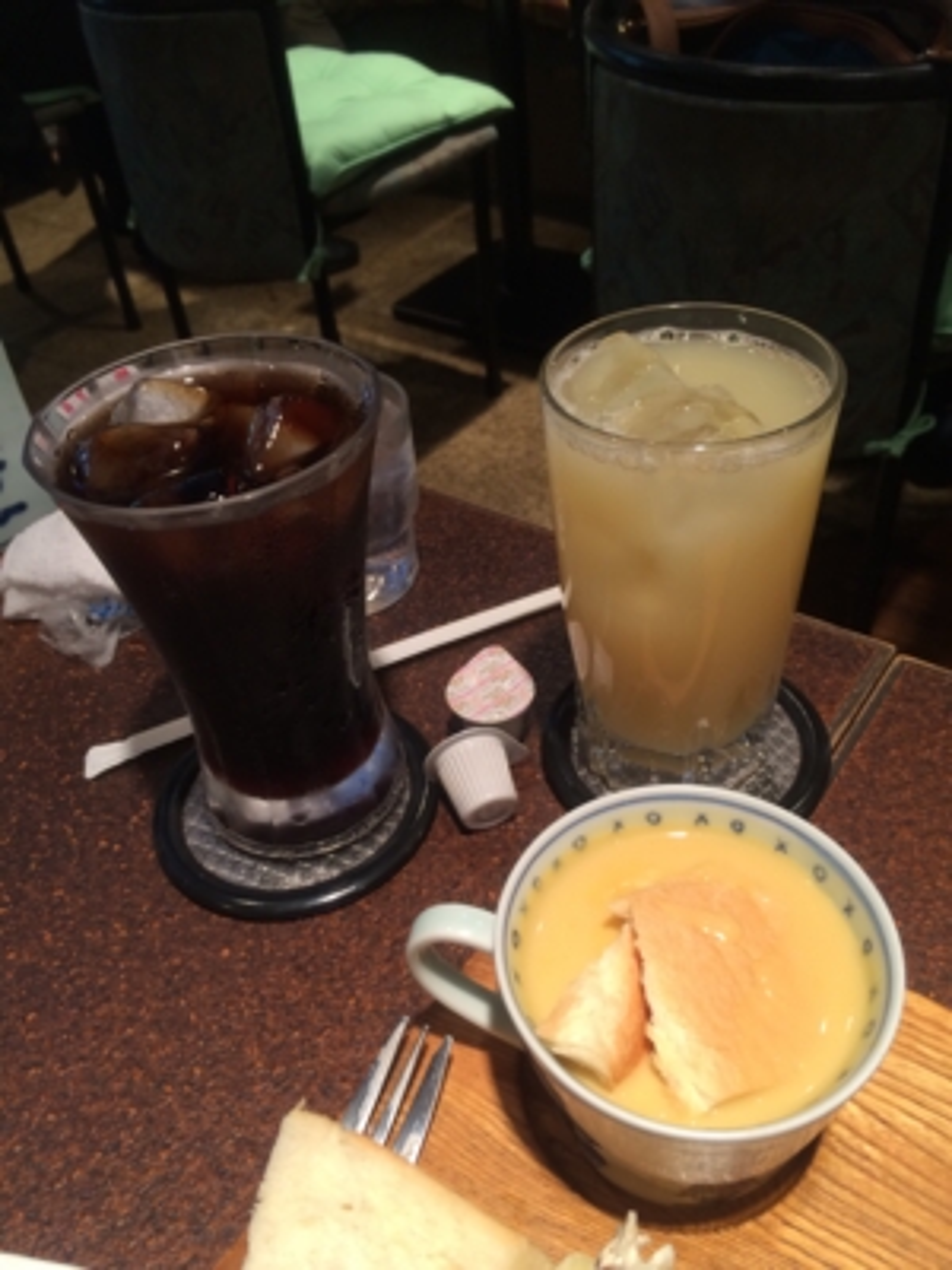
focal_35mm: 30
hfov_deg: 46.8
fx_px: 1100
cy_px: 635
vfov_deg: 60.0
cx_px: 476
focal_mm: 4.12
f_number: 2.2
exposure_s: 1/30
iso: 80
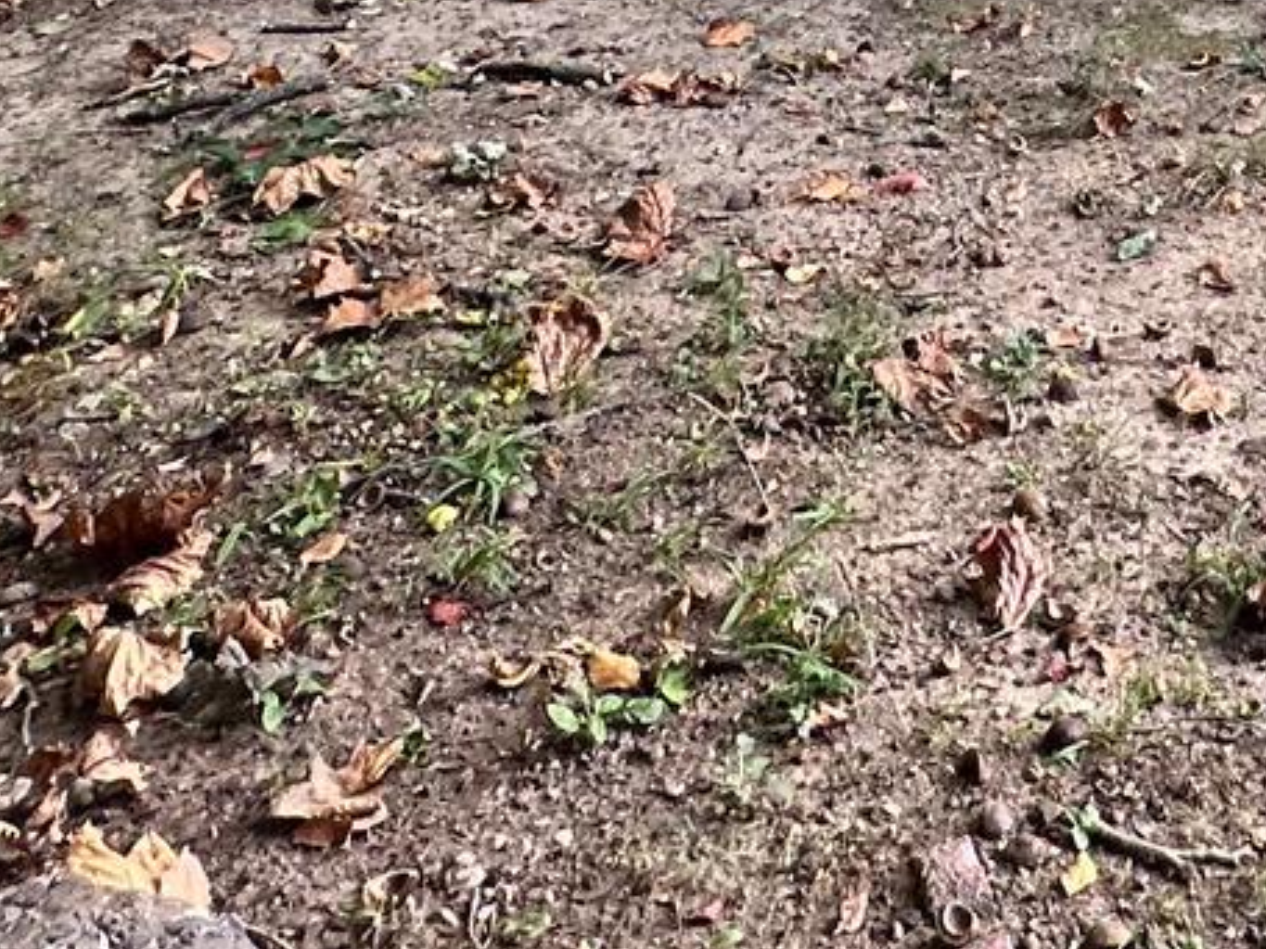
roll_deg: -1.9
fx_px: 2303
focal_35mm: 63
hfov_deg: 28.2
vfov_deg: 18.3
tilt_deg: +3.6
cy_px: -754
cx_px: 1363
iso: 125
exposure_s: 1/99
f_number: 2.2
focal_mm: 2.22
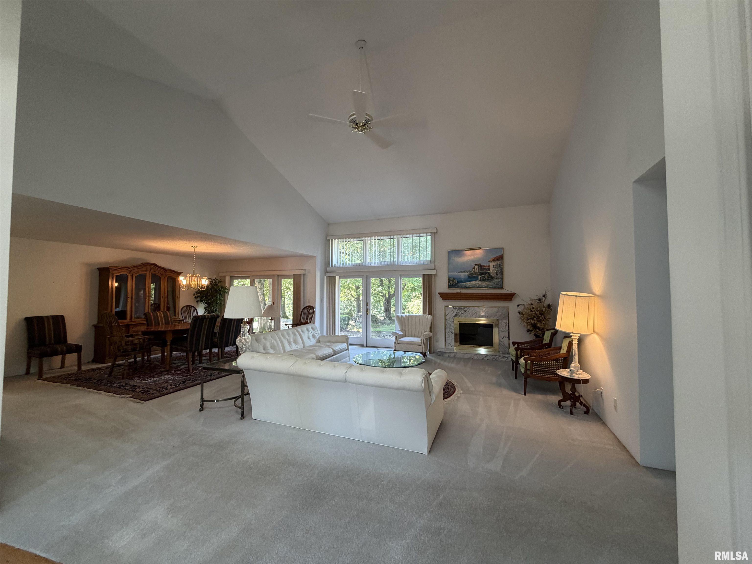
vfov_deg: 85.7
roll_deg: -0.4
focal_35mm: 14
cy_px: 282
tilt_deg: +1.6
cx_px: 376
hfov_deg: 102.1
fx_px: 304
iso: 250
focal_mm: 2.22
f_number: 2.2
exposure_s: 1/60
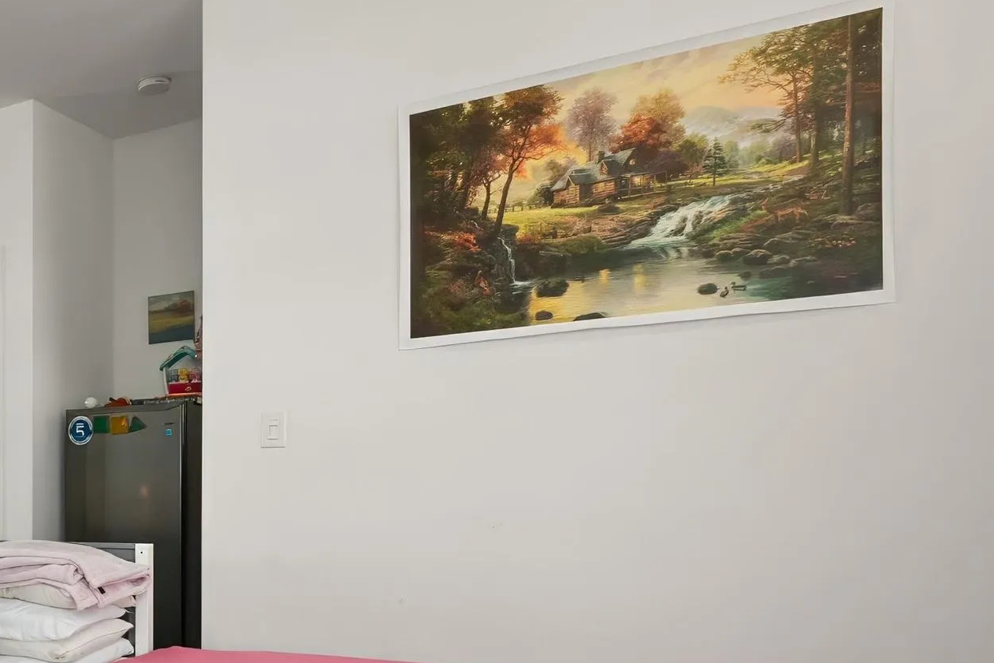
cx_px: -168
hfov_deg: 39.4
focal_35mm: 37
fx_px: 1022
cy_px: 506
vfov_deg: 35.1
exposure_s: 1/40
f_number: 10
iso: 320
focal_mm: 10
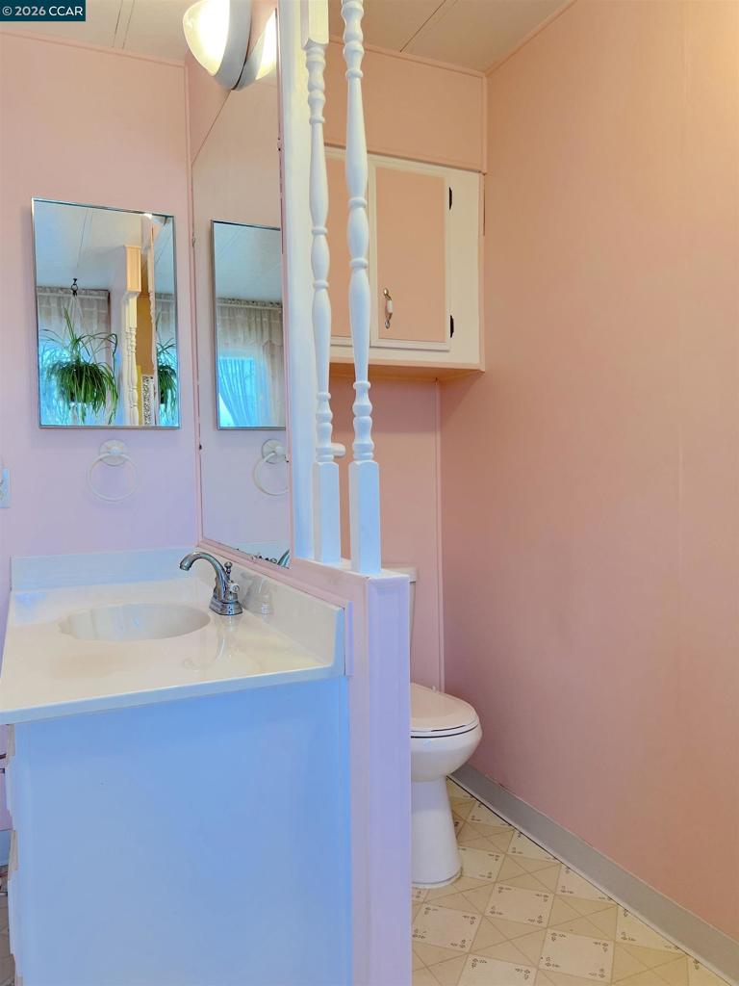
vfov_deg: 67.3
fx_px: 740
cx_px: 370
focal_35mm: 26
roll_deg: +1.1
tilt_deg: -1.0
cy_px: 493
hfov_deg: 53.1
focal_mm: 5.7
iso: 80
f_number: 1.5
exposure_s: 1/120
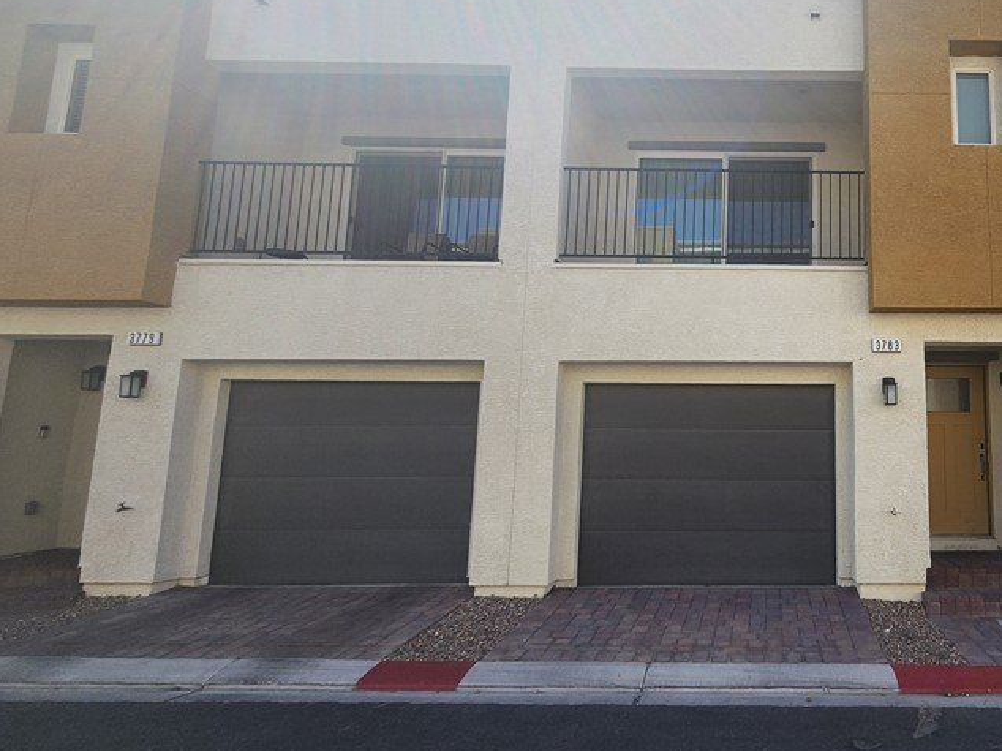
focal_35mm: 21
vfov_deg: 63.4
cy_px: 357
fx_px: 608
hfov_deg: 72.0
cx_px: 782
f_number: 2.2
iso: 50
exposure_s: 1/1406
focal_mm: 2.2
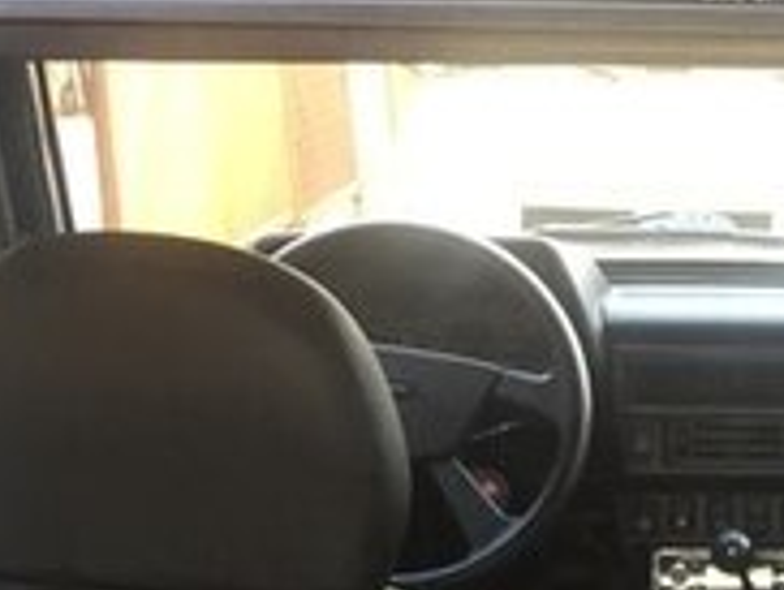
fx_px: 2381
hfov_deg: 18.1
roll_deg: +0.8
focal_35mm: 105
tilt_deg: -25.0
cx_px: 827
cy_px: 1040
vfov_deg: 12.9
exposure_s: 1/33
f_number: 2.2
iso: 50
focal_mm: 4.15
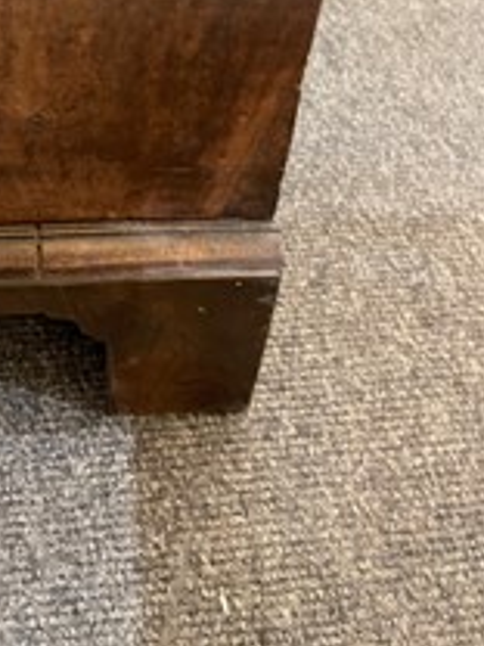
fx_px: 895
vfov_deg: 36.5
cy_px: 31
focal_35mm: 48
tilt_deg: -44.9
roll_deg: +1.6
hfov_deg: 29.3
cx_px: 68
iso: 500
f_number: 1.6
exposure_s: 1/25
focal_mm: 5.1
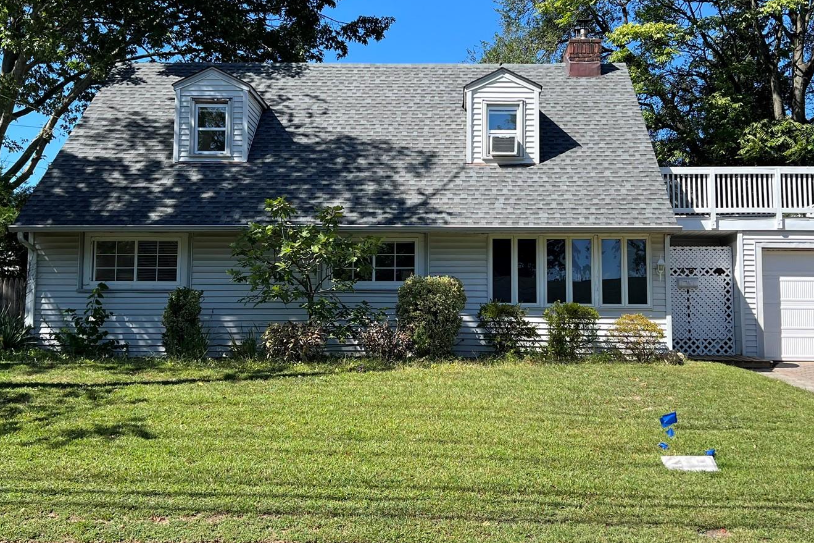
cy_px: 228
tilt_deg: +4.9
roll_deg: -0.6
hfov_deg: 46.4
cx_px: 431
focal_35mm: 42
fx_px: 949
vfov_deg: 31.8
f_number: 1.5
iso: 50
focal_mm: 5.7
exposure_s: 1/2083
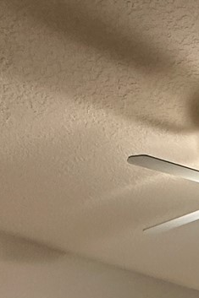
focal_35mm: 66
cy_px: 480
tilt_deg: -3.5
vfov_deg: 22.9
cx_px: 210
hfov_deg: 19.8
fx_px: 548
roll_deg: +0.1
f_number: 2.2
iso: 320
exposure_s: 1/120
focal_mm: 2.22
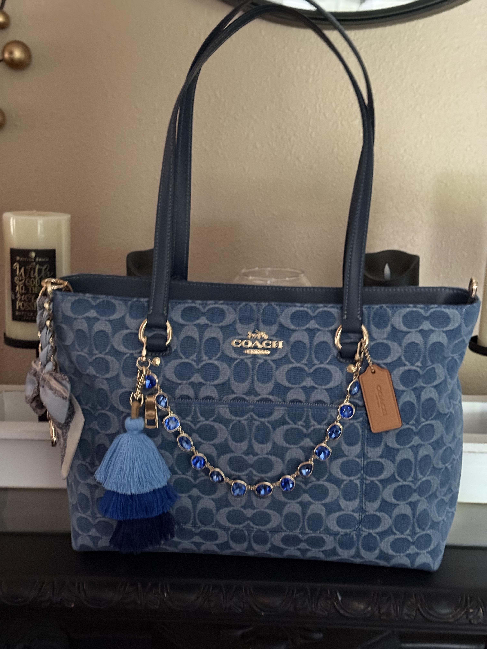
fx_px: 900
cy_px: 324
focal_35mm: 48
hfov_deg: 30.3
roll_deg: +1.8
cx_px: 244
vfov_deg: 39.7
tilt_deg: -11.1
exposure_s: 1/23
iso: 800
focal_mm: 6.76
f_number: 1.78
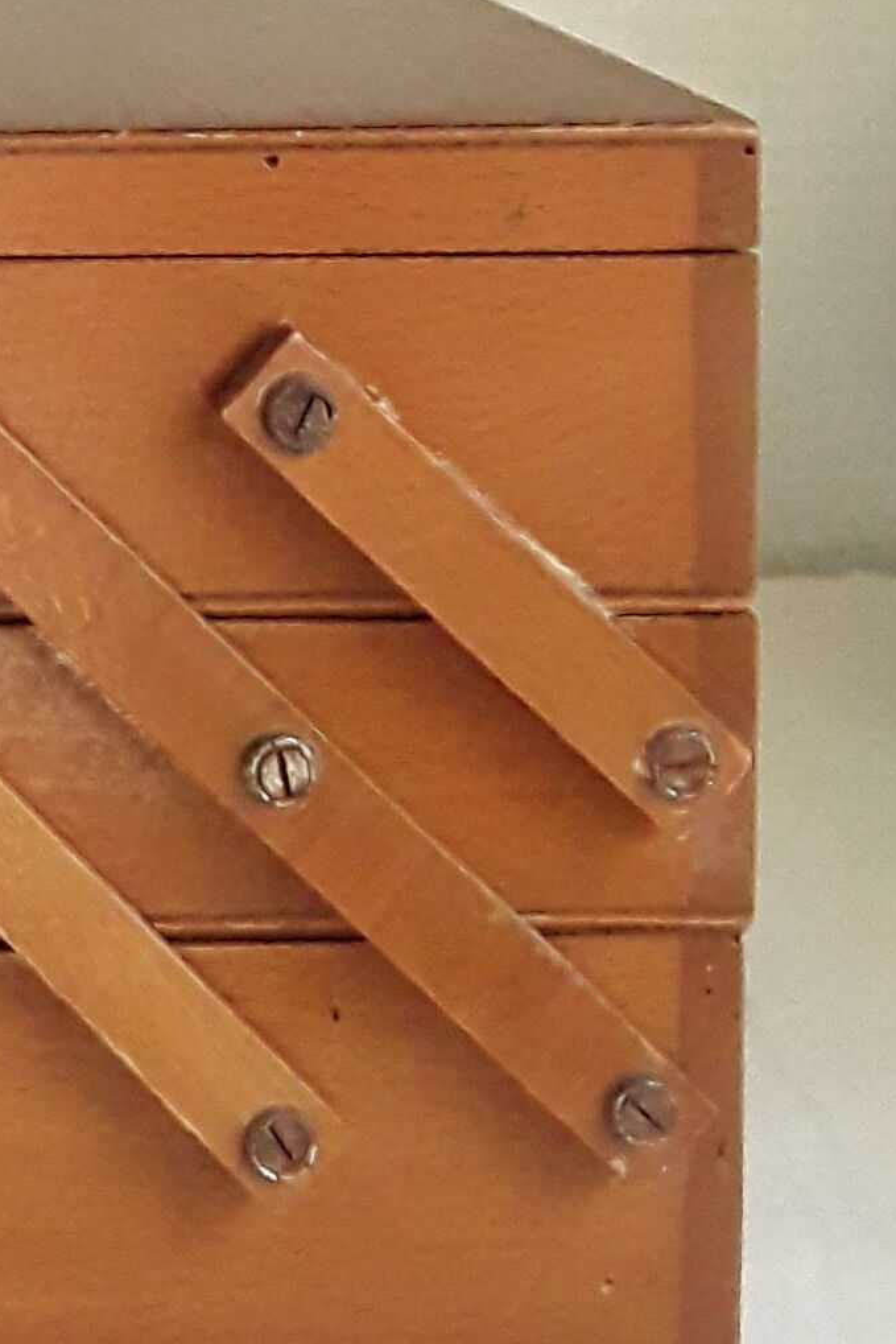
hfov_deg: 14.3
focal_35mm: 90
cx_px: -420
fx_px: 3359
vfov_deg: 20.8
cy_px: -346
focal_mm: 2.91
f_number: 1.9
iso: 400
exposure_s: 1/164
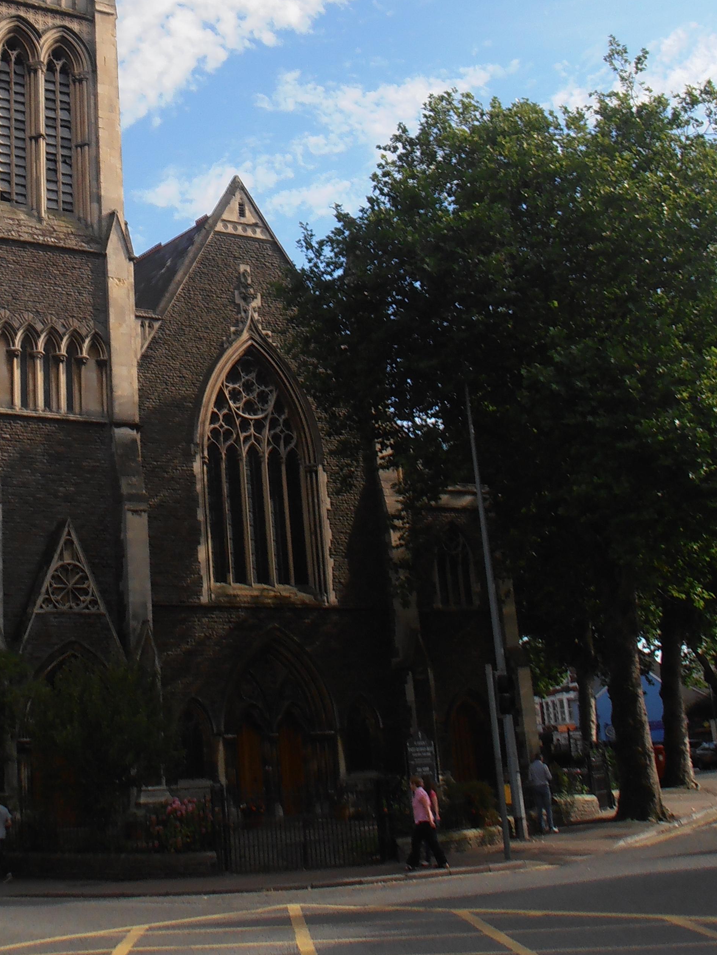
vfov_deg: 29.9
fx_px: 1740
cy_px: 180
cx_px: 133
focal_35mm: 63
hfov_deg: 22.9
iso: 80
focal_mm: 6.61
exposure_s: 1/125
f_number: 9.9
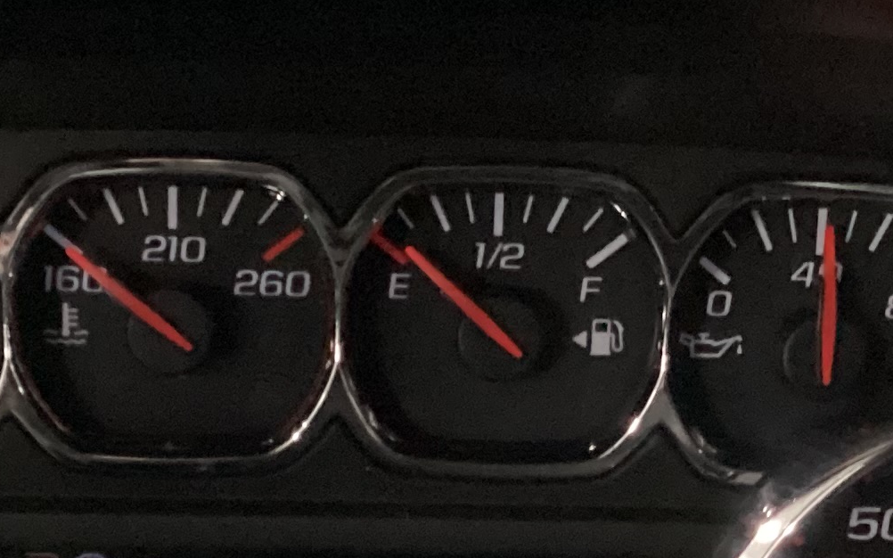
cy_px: 786
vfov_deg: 11.8
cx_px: 361
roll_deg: -2.0
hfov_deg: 19.4
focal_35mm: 107
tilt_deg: -31.5
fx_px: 2604
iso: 800
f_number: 2.4
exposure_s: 1/15
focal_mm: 3.3
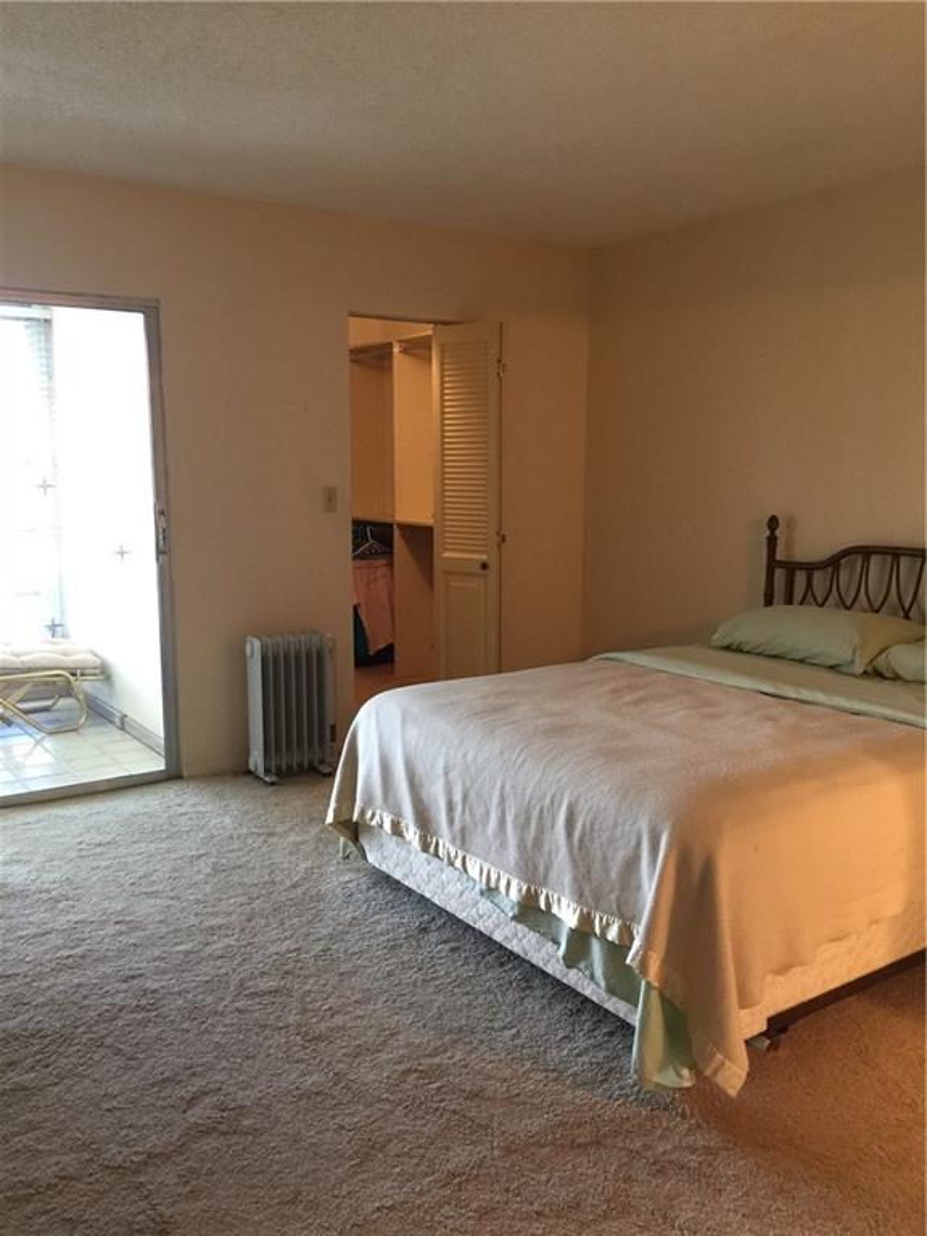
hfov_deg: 48.2
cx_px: 464
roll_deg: -0.5
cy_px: 618
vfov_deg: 61.7
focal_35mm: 29
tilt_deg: -9.9
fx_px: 1035
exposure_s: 1/15
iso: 64
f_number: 2.2
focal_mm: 4.15
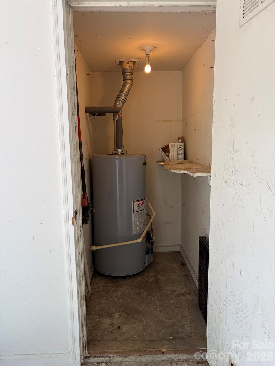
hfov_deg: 53.1
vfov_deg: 67.3
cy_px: 183
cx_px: 138
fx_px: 275
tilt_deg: -8.3
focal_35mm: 26
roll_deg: +0.7
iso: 32
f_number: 1.6
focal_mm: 5.96
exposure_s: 1/145
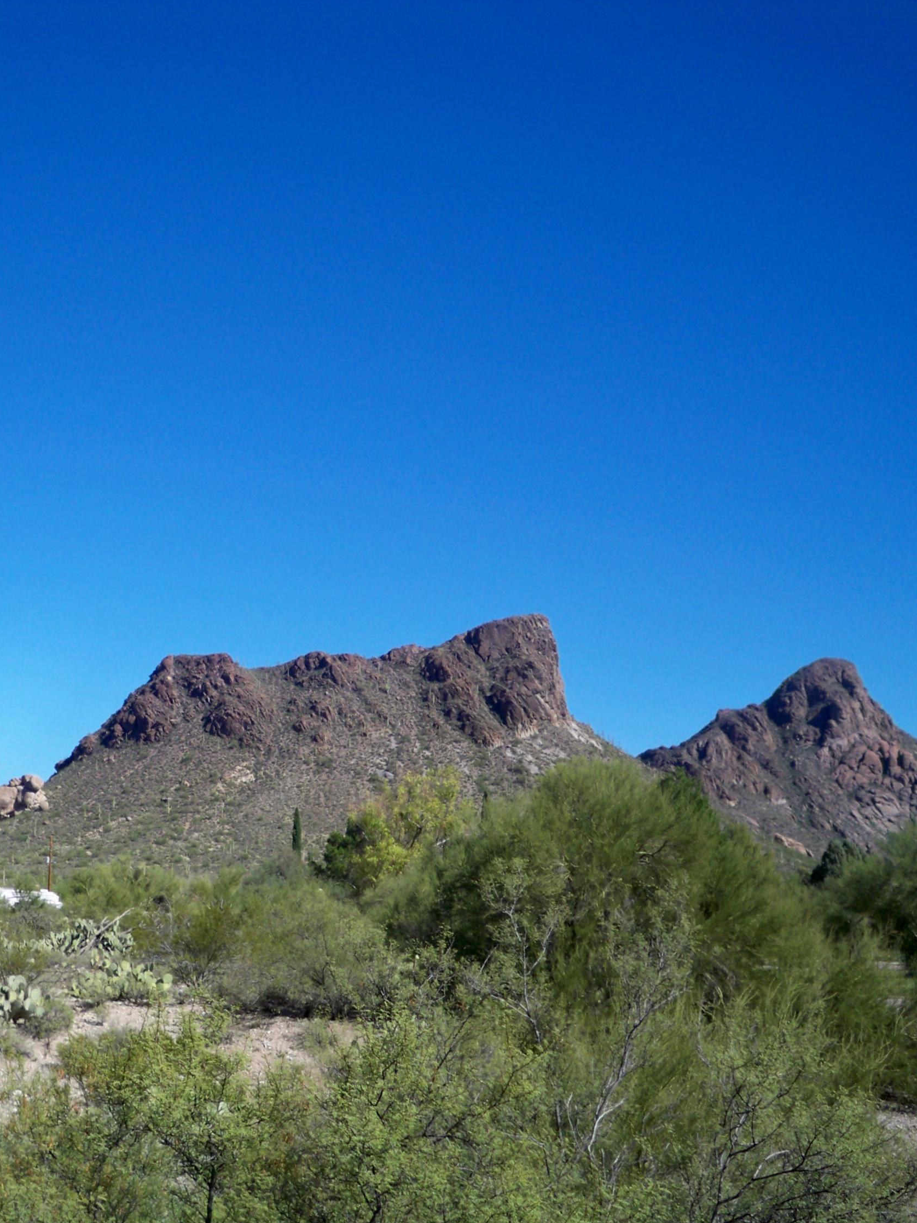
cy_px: 615
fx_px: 1660
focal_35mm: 47
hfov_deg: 30.2
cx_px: 189
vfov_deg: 40.4
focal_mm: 6.3
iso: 80
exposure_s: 1/400
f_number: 4.7
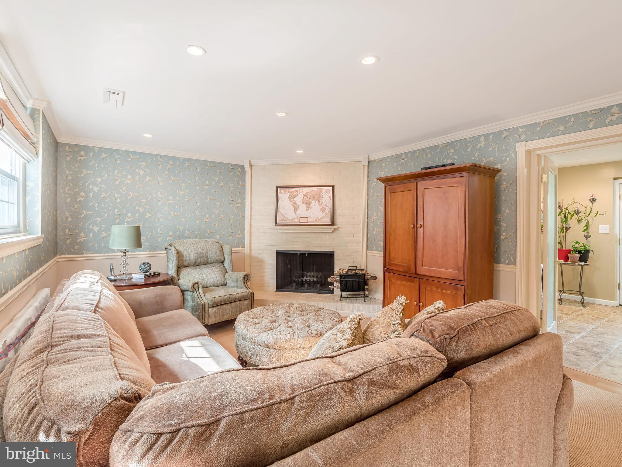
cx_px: 311
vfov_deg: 78.1
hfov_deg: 94.5
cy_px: 234
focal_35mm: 16
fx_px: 288
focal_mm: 8
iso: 100
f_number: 5
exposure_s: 1/15
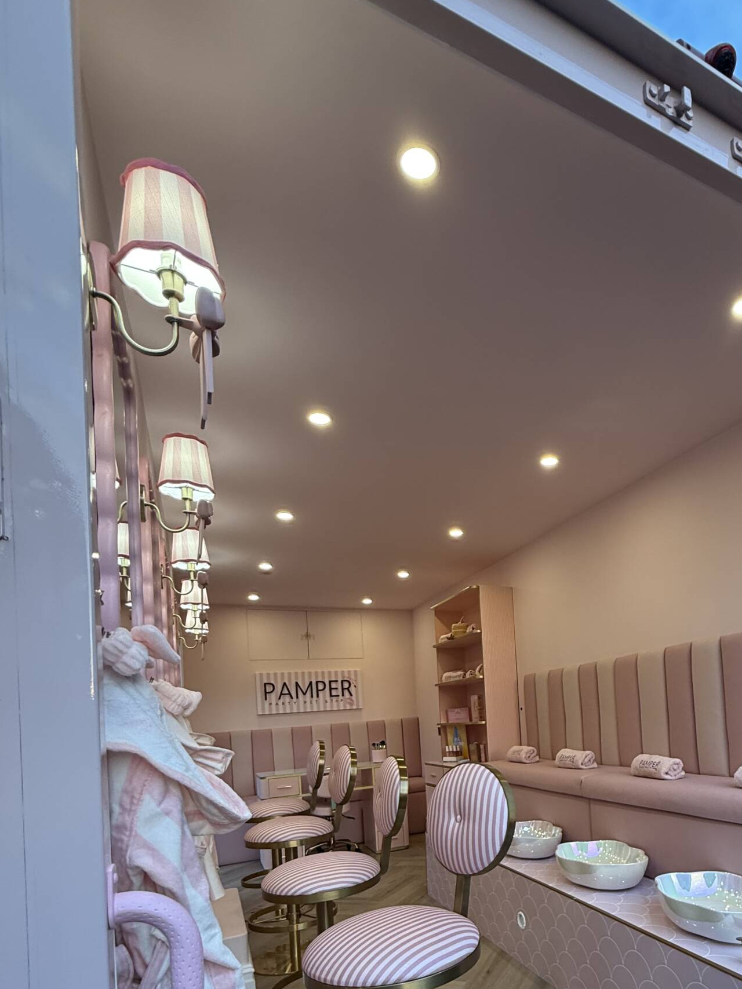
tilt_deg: +1.5
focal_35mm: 21
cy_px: 700
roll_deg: +1.3
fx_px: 600
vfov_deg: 75.1
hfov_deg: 60.5
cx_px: 543
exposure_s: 1/100
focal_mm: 2.22
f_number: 2.2
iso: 160
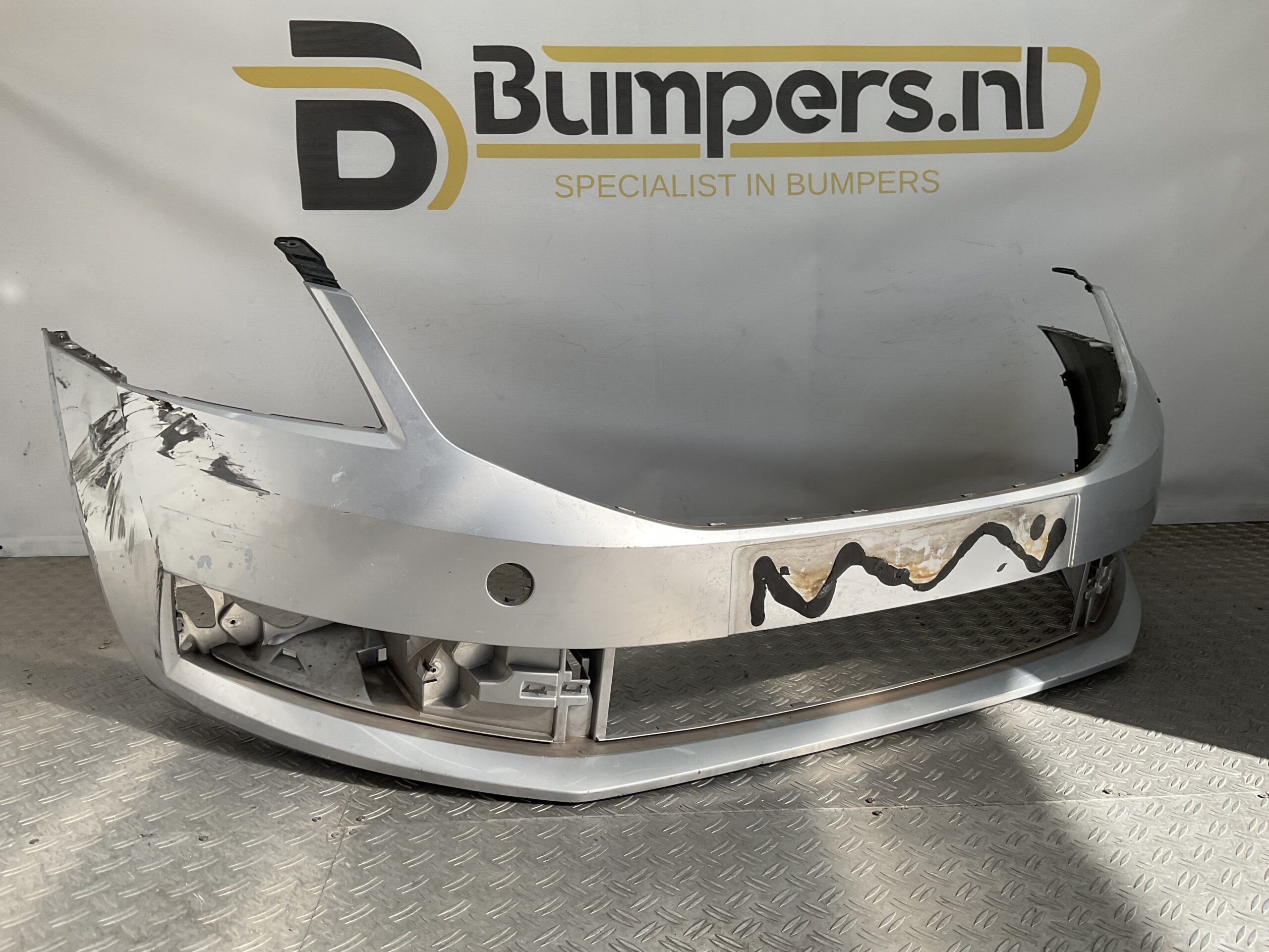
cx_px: 634
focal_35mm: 29
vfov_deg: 48.2
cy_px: 476
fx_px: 1063
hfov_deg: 61.7
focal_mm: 3
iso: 16
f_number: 1.8
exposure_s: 1/781
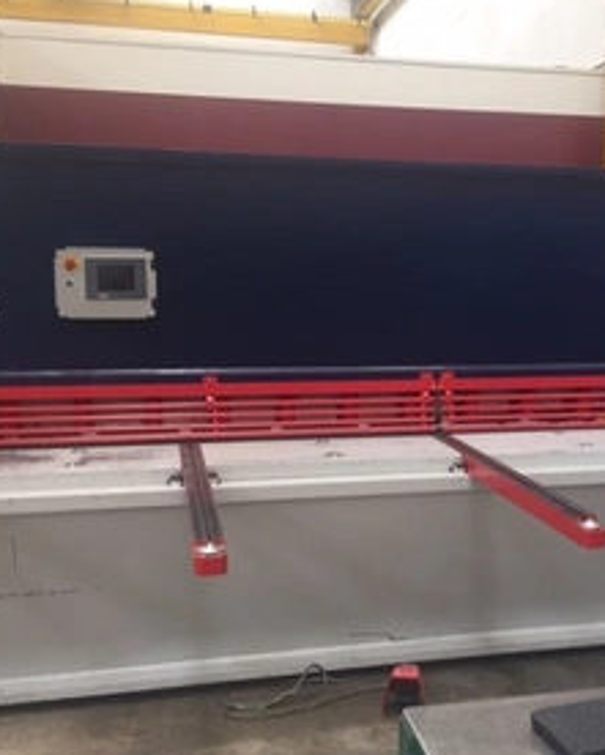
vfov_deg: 44.8
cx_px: 402
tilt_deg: -6.2
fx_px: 917
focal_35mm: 41
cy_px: 394
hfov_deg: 36.1
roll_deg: -1.2
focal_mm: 4.15
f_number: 2.2
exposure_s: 1/60
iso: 32
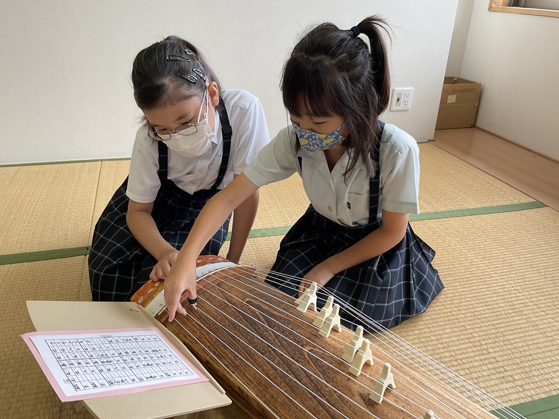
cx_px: 280
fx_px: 468
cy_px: 210
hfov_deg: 61.7
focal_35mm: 29
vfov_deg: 48.2
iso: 32
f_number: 1.8
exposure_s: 1/120
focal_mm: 3
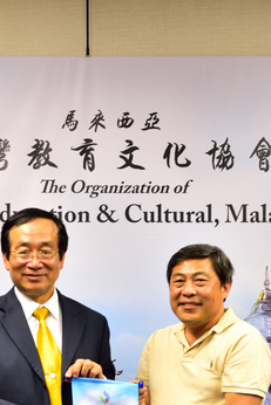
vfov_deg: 22.4
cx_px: 86
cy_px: 349
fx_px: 1004
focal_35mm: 89
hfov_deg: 15.3
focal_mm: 44
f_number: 5
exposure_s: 1/13
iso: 500
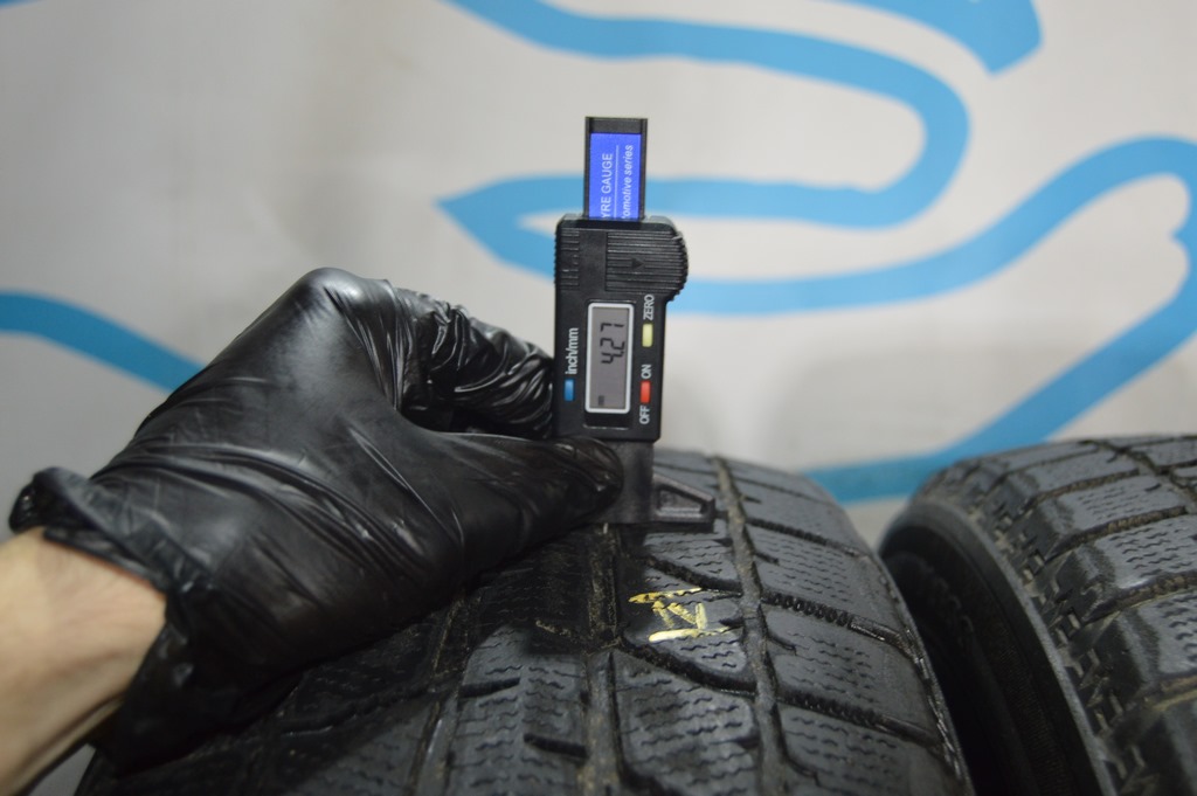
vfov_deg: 34.2
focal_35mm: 39
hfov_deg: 49.6
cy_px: 398
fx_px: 1296
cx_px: 598
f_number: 4
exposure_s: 1/60
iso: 800
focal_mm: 26
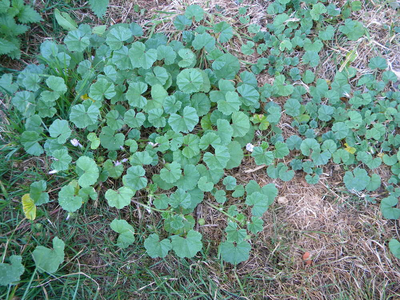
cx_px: 200
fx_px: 416
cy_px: 150
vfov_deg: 39.7
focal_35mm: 36
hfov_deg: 51.4
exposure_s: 1/60
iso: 342
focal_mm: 6.4
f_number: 3.7
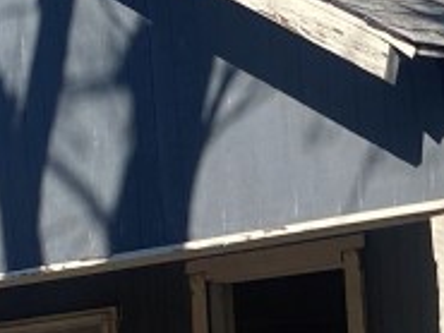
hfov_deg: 12.9
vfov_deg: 10.2
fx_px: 1848
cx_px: 672
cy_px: 352
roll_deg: +5.2
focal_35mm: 144
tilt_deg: +0.6
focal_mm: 4.25
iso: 32
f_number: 1.8
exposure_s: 1/2688
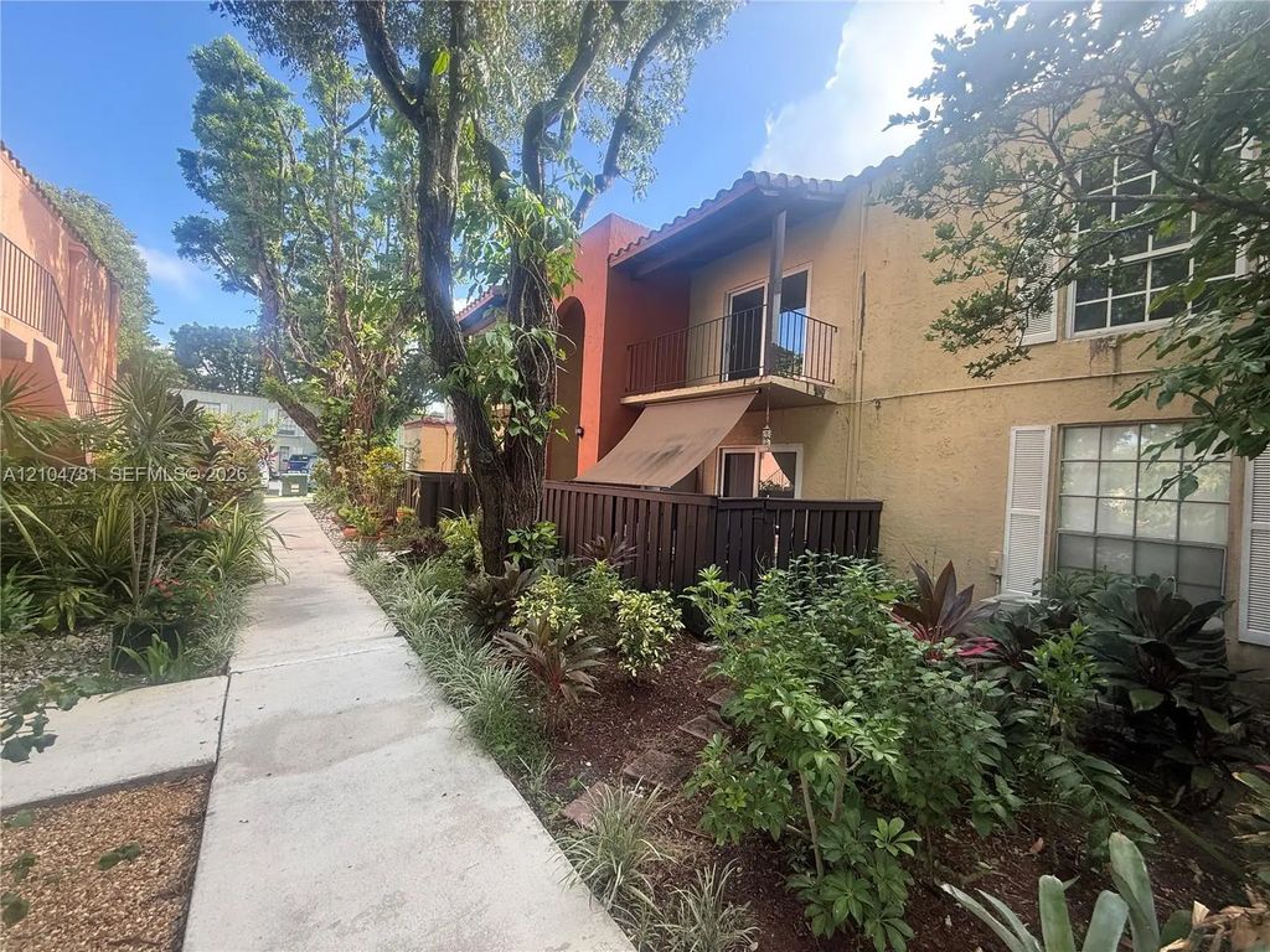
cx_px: 635
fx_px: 514
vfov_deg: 85.7
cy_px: 476
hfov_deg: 102.1
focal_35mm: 14
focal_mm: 2.22
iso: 64
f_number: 2.2
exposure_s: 1/119
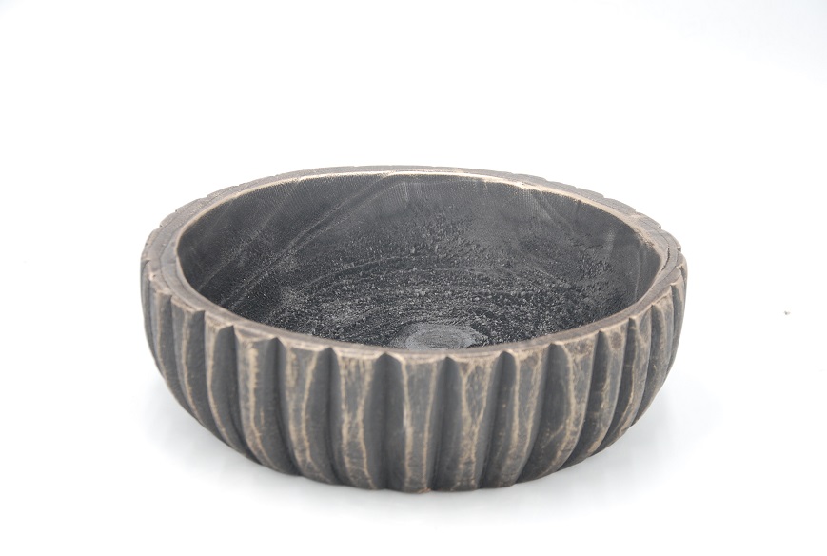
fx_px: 1796
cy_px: 278
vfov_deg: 17.6
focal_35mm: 78
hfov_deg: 25.9
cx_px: 414
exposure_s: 1/15
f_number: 5
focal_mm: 52
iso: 200
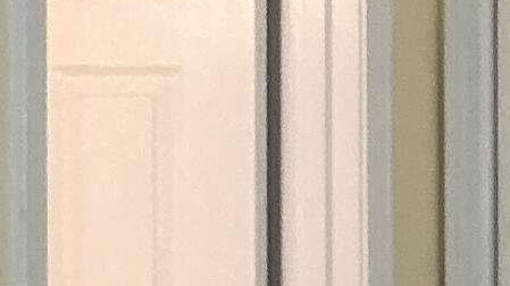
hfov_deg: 8.5
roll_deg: +0.4
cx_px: 1613
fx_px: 2757
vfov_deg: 5.9
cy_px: 262
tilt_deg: -1.4
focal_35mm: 204
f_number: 1.8
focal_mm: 3
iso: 64
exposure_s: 1/60
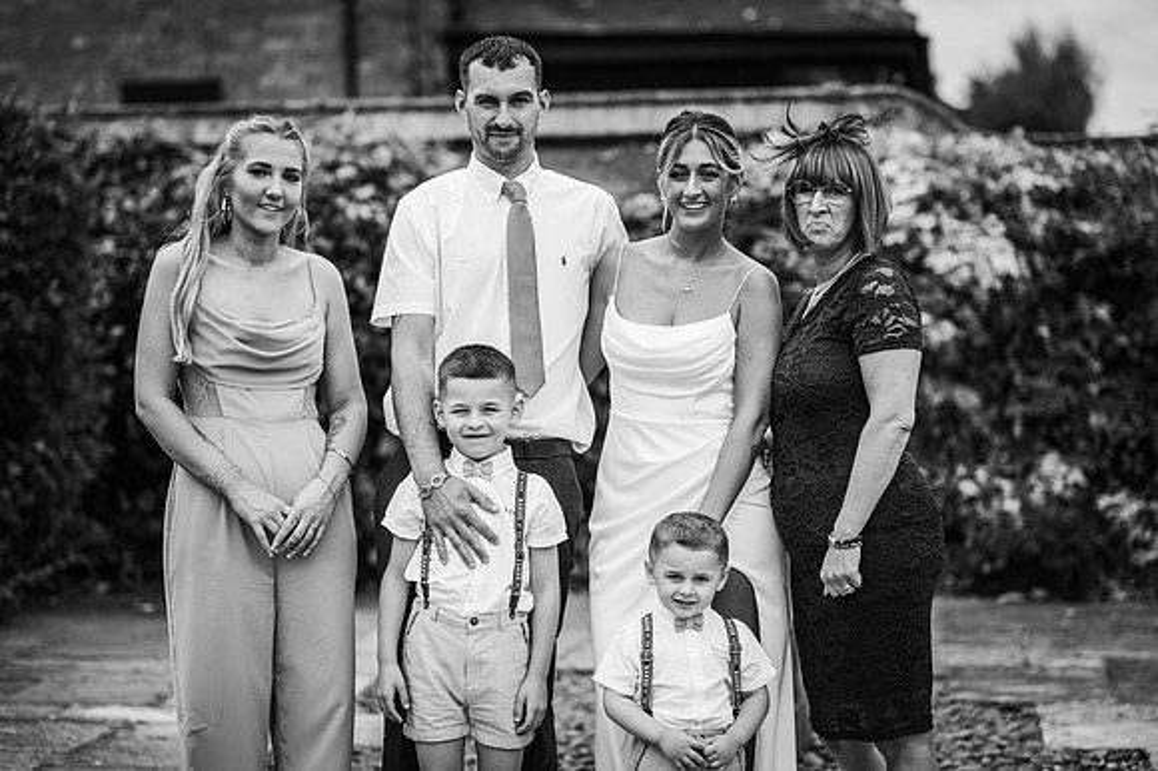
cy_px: 386
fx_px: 2733
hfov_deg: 23.9
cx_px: 579
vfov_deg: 16.1
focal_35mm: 85
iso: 100
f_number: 2.2
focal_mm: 85
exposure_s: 1/1600
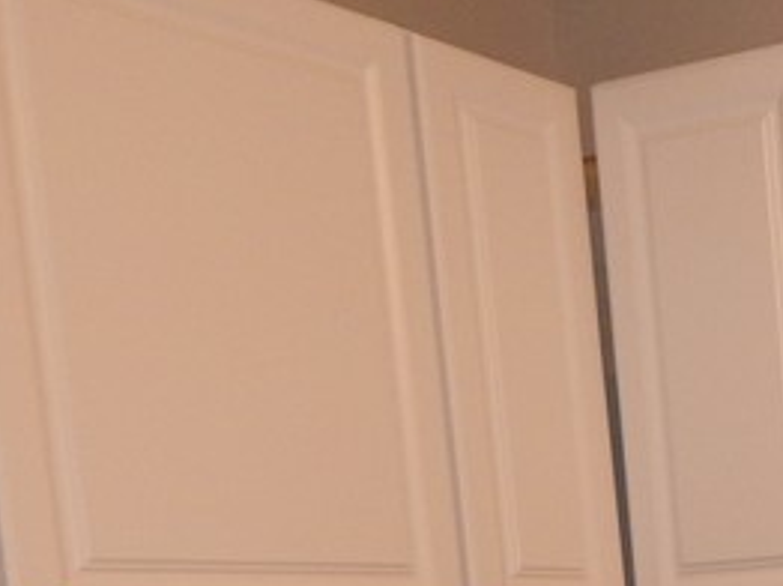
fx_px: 2034
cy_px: 858
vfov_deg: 15.2
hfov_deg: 18.2
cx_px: 1315
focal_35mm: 90
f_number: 3
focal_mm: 4
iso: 200
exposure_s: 1/30
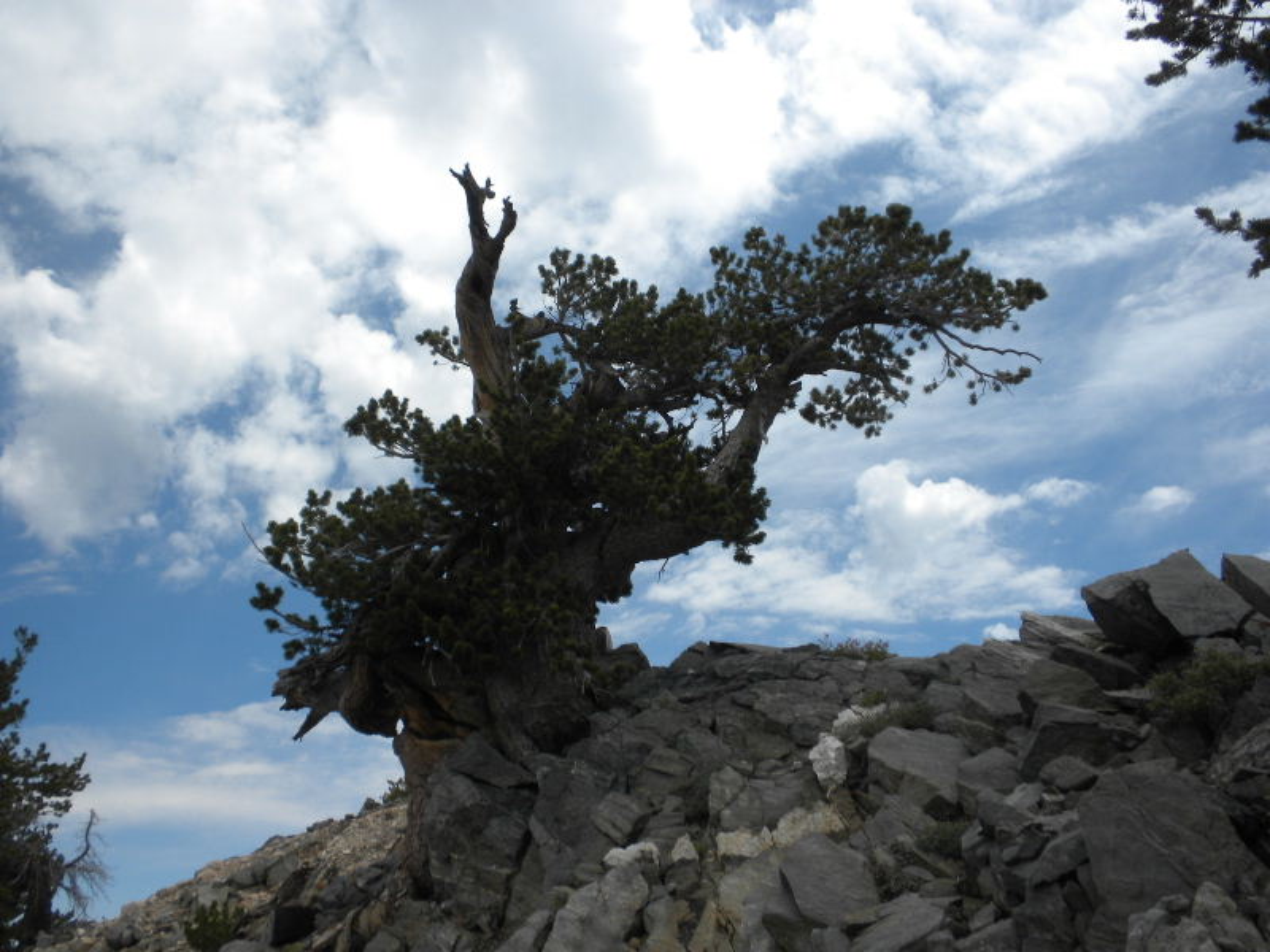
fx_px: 1357
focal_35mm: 37
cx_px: 635
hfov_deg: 50.1
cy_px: 476
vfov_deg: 38.7
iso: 64
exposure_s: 1/170
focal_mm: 6.6
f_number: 10
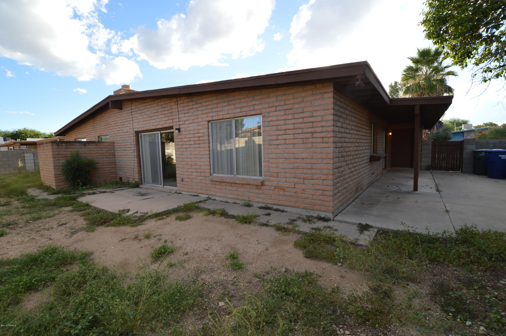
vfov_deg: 77.2
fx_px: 211
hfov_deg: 100.4
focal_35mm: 15
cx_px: 253
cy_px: 168
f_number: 5.6
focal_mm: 10
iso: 110
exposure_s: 1/125
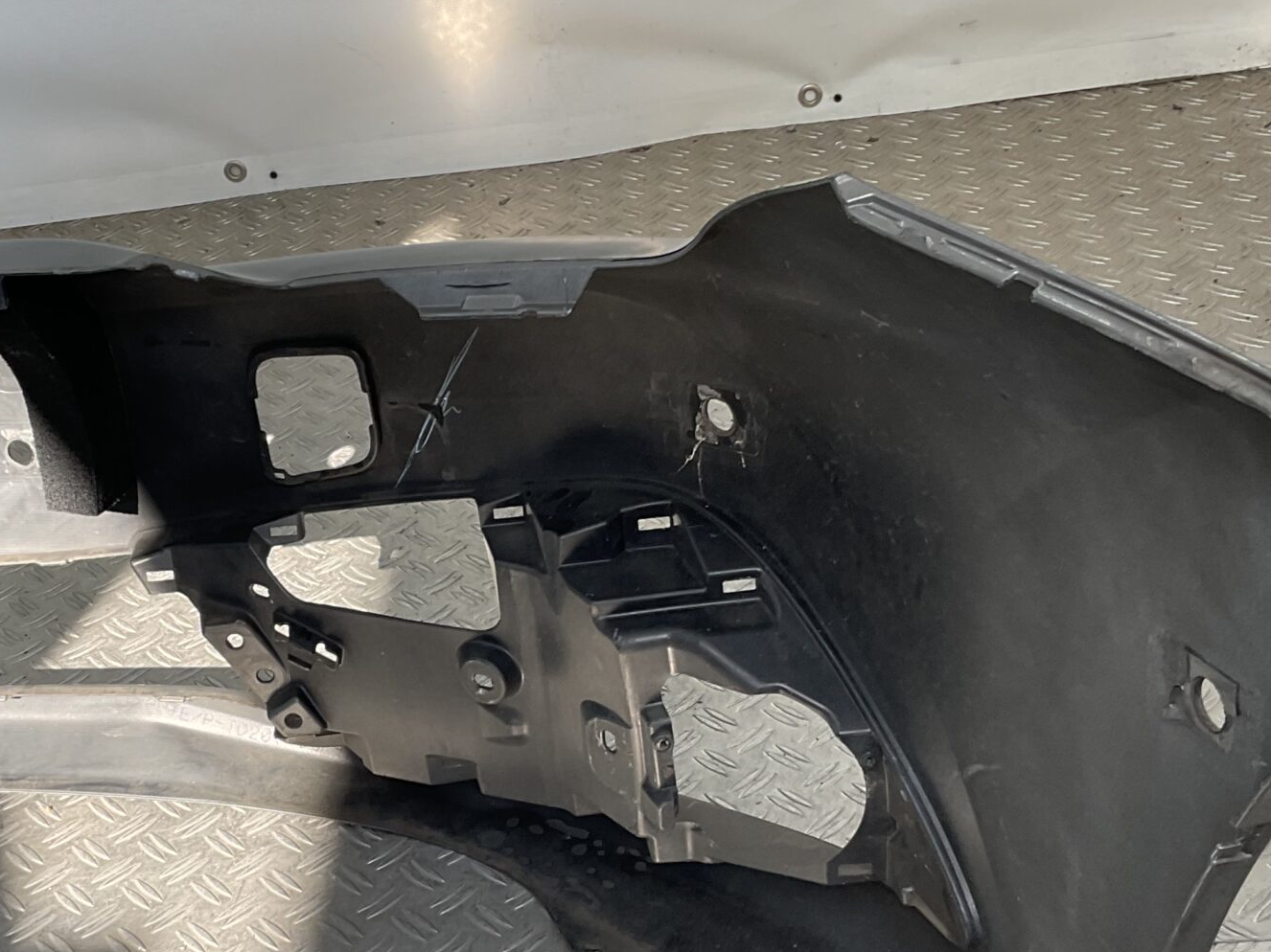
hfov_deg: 34.2
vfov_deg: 26.0
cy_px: 603
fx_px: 2056
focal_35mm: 56
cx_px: 466
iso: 16
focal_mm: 3
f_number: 1.8
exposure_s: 1/188
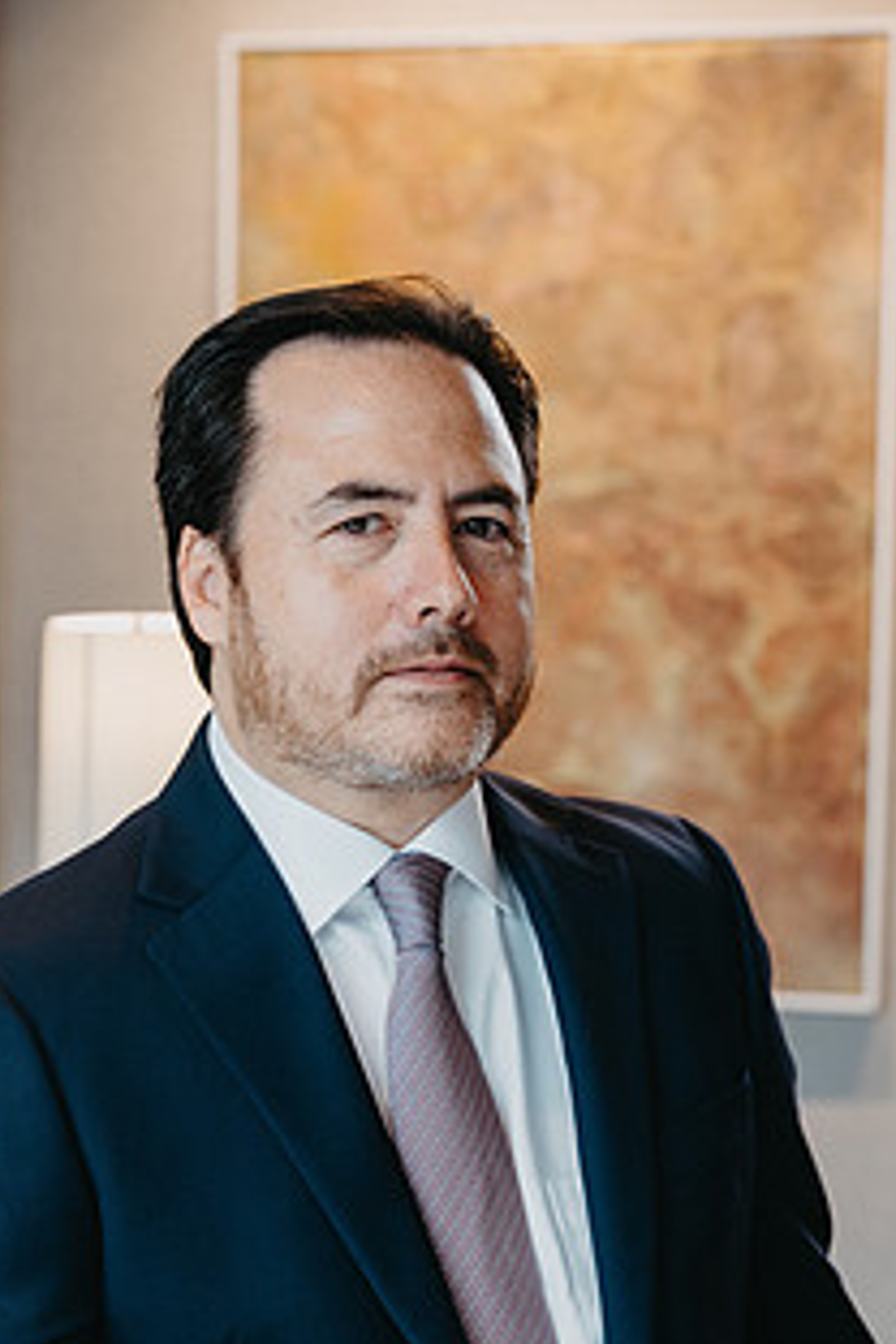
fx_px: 3770
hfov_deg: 13.5
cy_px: 930
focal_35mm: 101
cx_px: 345
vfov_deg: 20.1
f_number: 5
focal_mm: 70
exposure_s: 1/125
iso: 1000
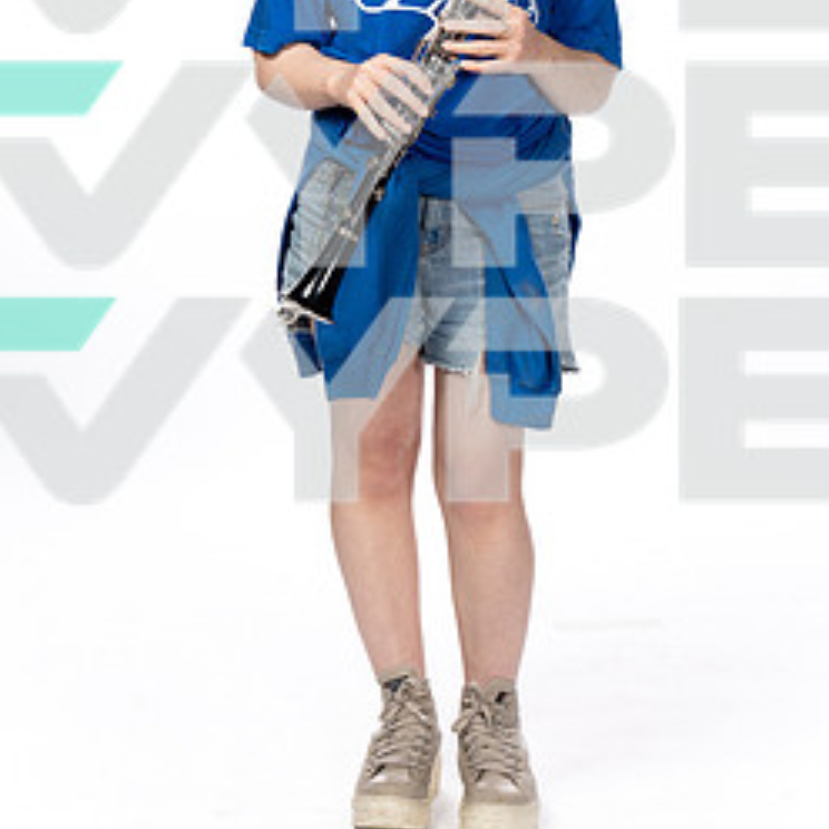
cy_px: 167
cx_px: 414
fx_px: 2926
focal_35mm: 108
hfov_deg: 16.1
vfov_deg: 16.0
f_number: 8
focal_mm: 70
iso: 640
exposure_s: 1/250
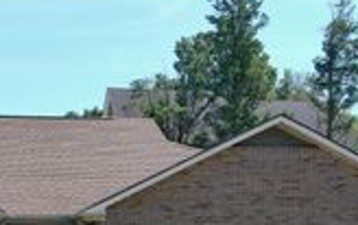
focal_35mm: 90
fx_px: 879
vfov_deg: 14.2
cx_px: 59
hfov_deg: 22.6
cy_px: 264
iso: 100
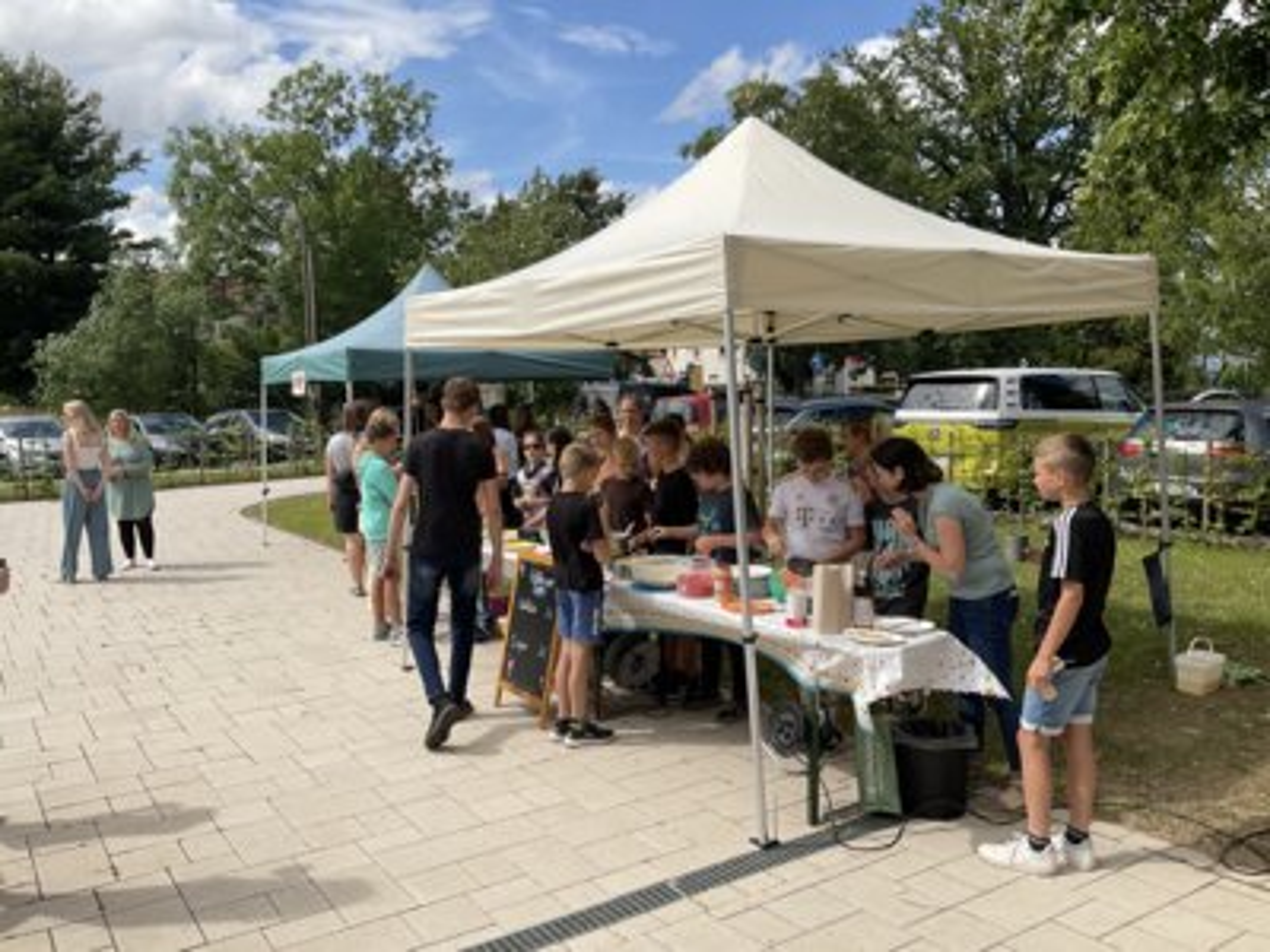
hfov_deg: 61.7
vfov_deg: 48.2
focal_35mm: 29
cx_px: 635
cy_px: 476
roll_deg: +0.6
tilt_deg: -7.1
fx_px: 1064
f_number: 1.8
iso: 16
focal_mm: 3
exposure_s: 1/1730
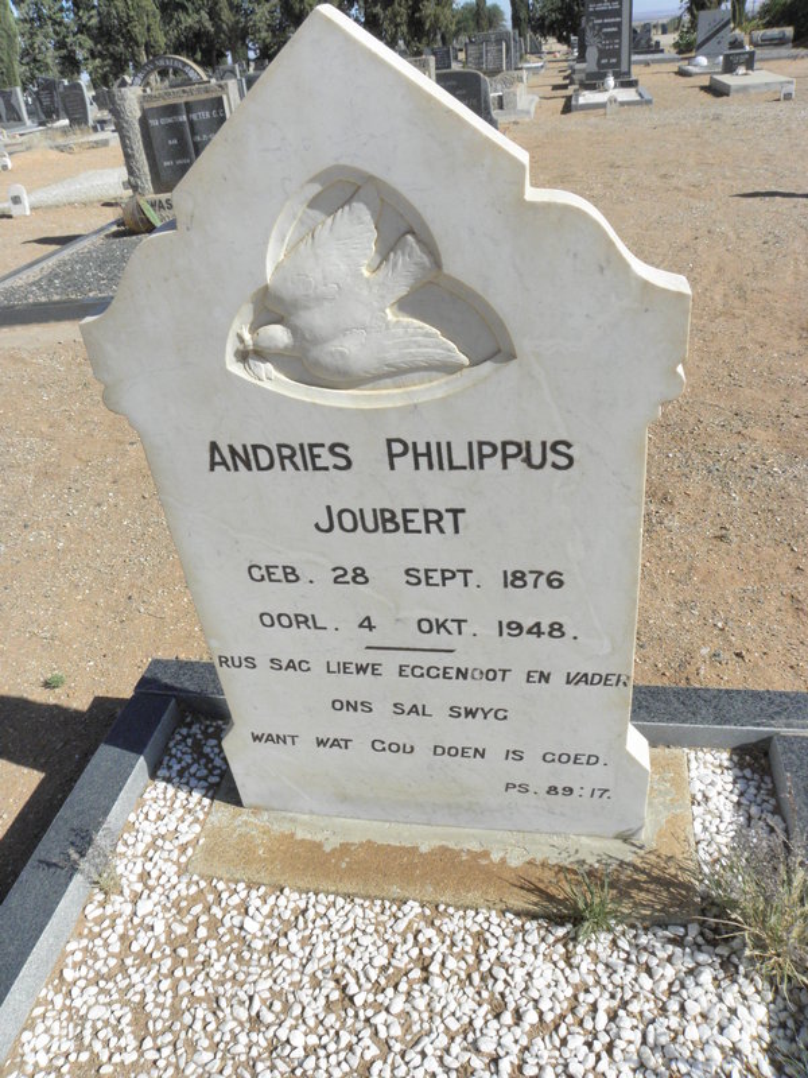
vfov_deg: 67.3
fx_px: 809
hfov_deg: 53.1
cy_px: 539
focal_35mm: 26
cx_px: 404
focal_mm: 4.6
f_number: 6.3
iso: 200
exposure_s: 1/1000
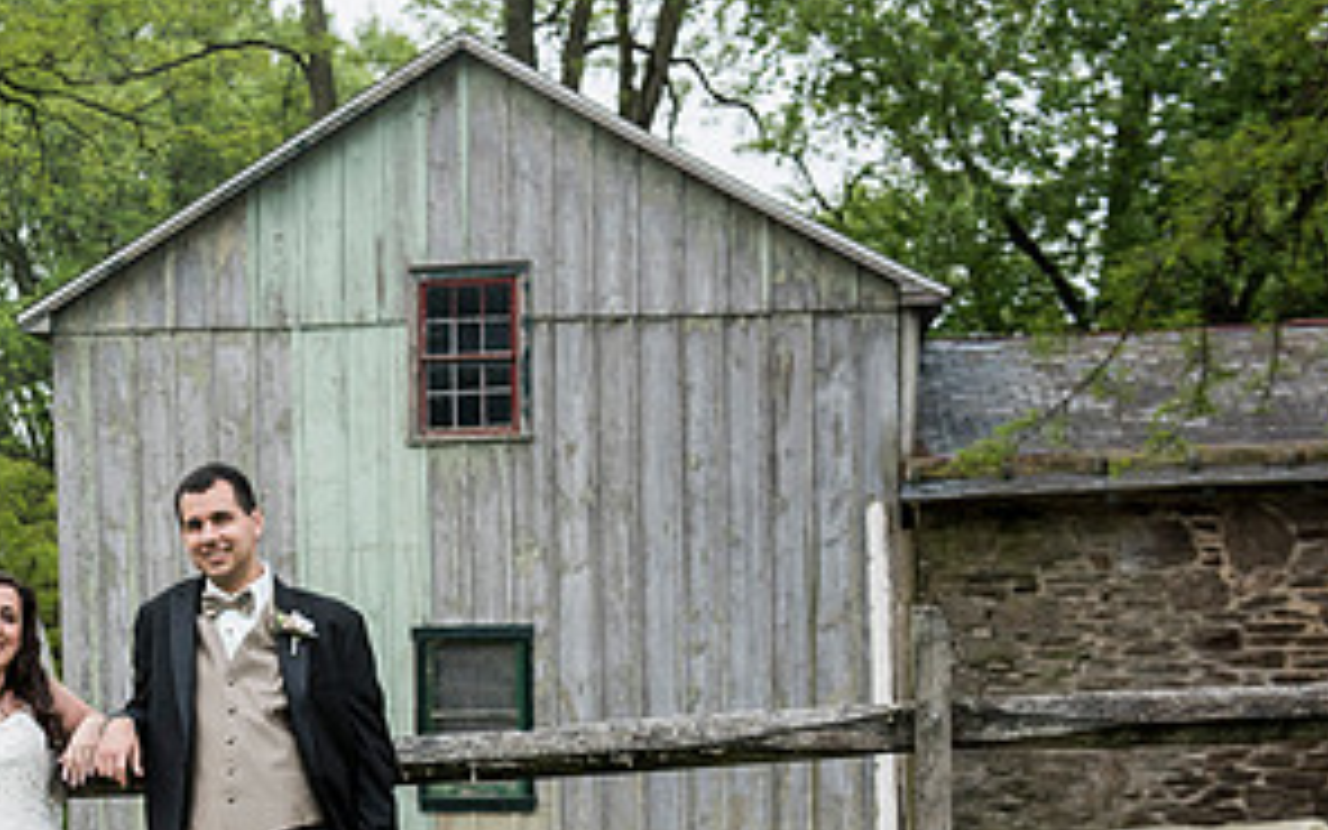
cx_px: 112
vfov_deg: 14.8
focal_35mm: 88
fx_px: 3185
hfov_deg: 22.9
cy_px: 666
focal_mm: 44
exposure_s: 1/2000
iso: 640
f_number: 4
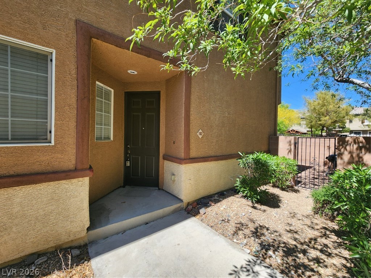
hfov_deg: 106.2
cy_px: 139
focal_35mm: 13
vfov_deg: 89.9
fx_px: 139
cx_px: 186
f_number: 2.2
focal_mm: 2.2
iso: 50
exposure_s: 1/1096
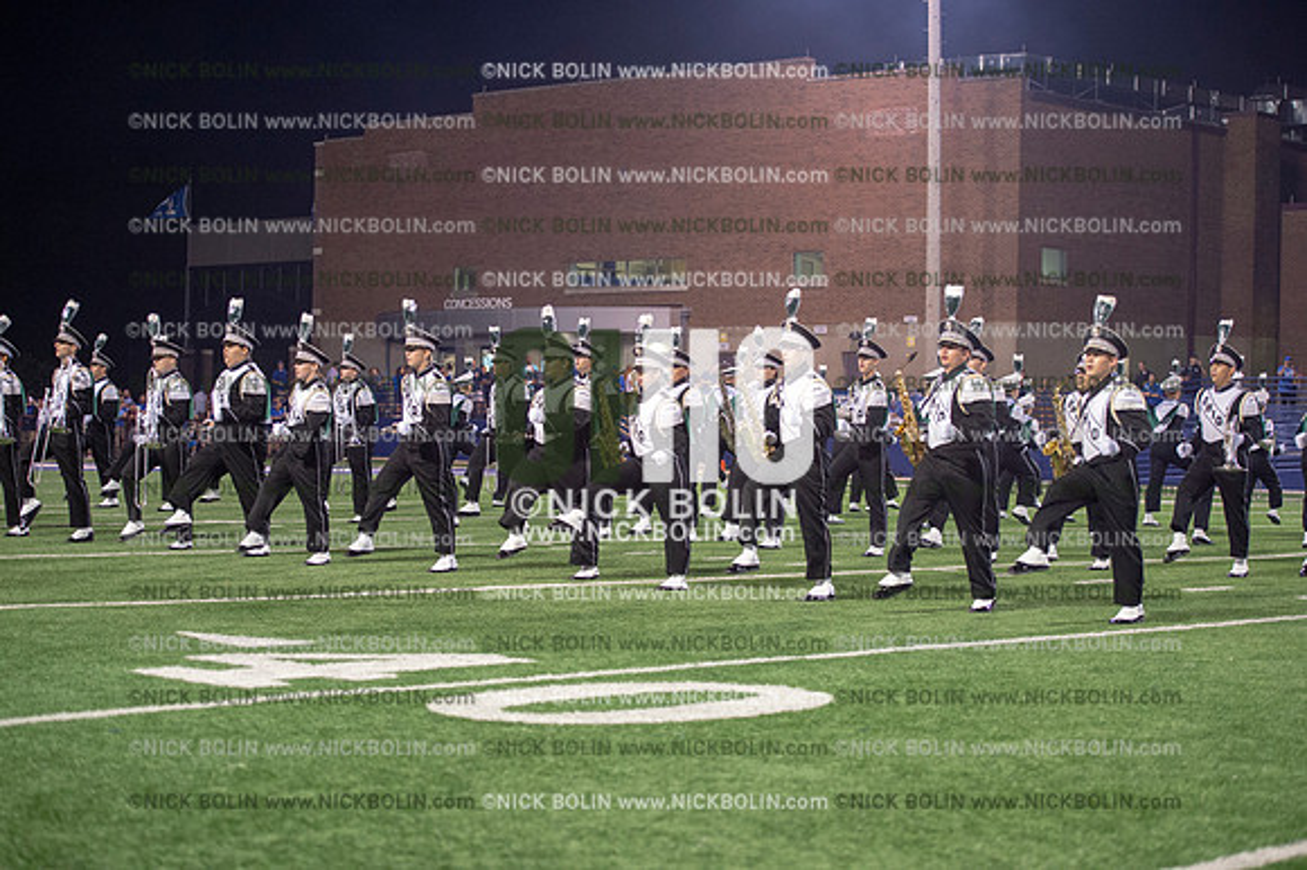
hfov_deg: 28.9
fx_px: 2540
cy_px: 435
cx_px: 654
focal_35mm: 70
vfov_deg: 19.4
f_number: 2.8
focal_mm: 70
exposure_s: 1/250
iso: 4000
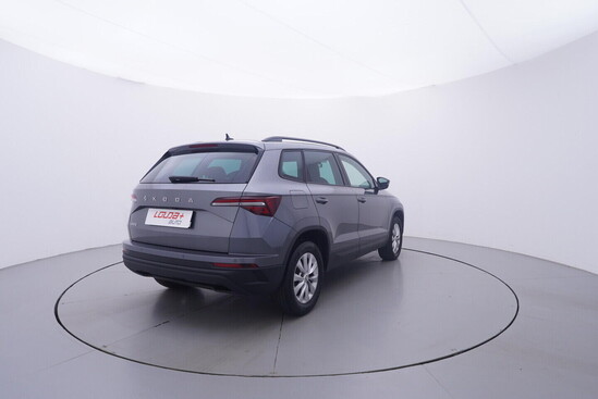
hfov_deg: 77.3
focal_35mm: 22
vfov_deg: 56.2
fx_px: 374
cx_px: 299
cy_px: 200
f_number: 5
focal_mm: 15
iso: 200
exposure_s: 1/80
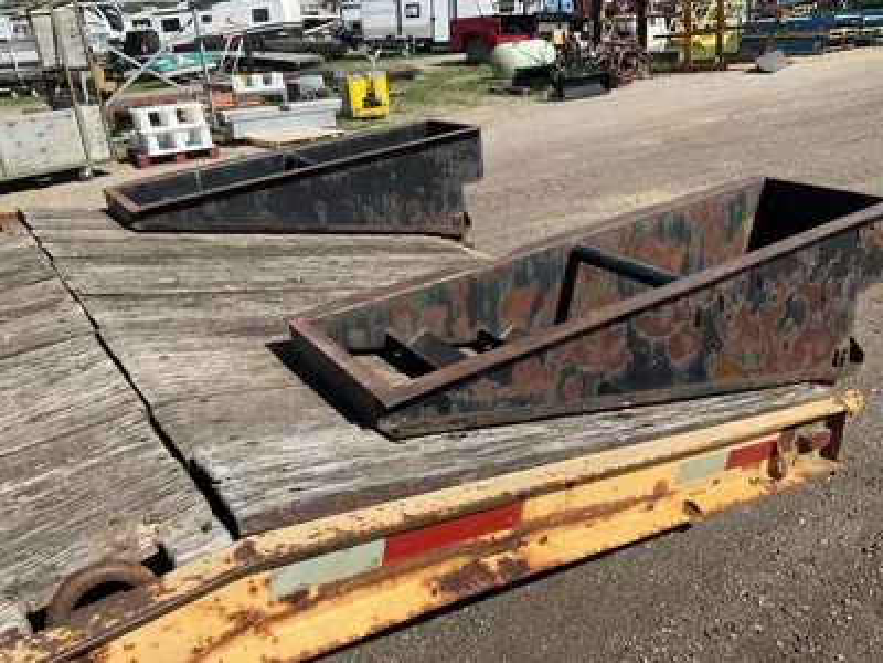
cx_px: 442
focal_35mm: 29
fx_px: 740
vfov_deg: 48.2
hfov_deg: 61.7
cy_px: 332
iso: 25
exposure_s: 1/2058
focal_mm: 3
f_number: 1.8
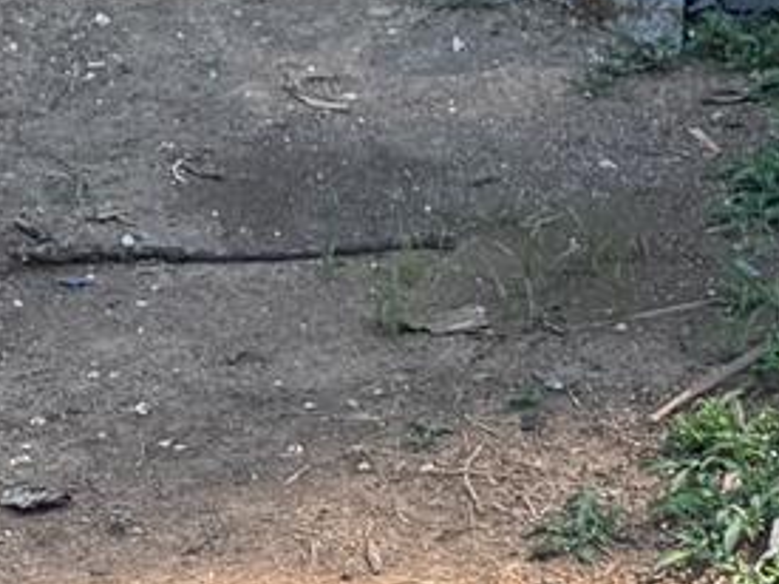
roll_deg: -0.1
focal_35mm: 179
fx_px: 4026
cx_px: 974
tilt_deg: -1.6
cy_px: -1491
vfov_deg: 6.9
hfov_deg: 10.8
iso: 80
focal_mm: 6.76
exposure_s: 1/782
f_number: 1.78
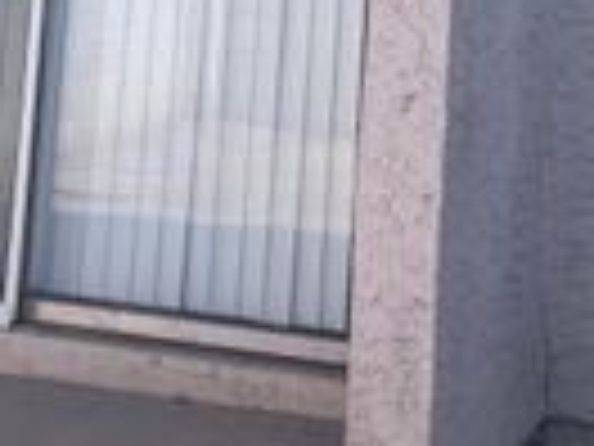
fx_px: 1630
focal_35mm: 95
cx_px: 531
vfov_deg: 13.8
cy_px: -367
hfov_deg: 20.3
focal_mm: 5.1
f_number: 1.6
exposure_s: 1/1553
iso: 32
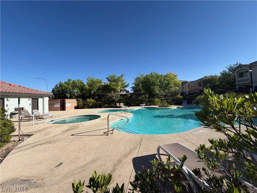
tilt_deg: +2.0
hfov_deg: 102.1
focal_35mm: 14
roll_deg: +2.6
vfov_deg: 85.7
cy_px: 96
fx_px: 104
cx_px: 128
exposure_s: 1/914
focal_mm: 2.22
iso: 20
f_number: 2.2
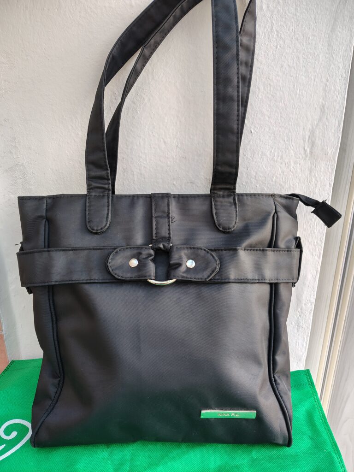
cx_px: 177
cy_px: 236
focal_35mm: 24
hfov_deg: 56.8
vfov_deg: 71.6
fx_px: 327
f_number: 1.8
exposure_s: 1/100
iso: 258
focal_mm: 5.56
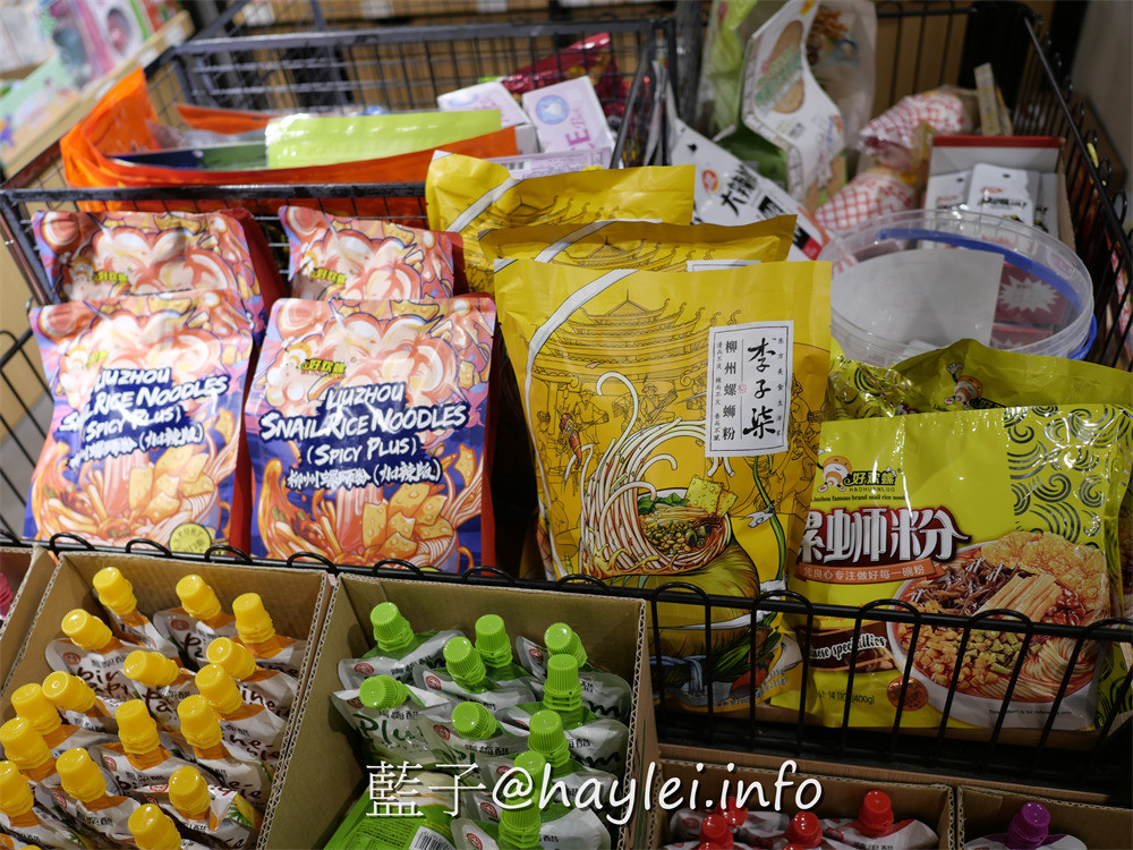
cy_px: 425
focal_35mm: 30
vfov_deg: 46.8
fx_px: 982
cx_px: 566
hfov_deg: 60.0
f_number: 1.7
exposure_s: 1/125
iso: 200
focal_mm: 15
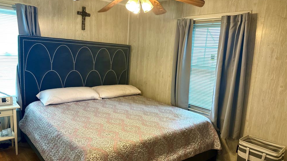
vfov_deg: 42.8
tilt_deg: -10.0
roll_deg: -3.0
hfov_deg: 69.9
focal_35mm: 27
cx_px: 141
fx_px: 205
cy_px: 89
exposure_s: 1/120
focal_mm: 6.86
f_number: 1.78
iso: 160
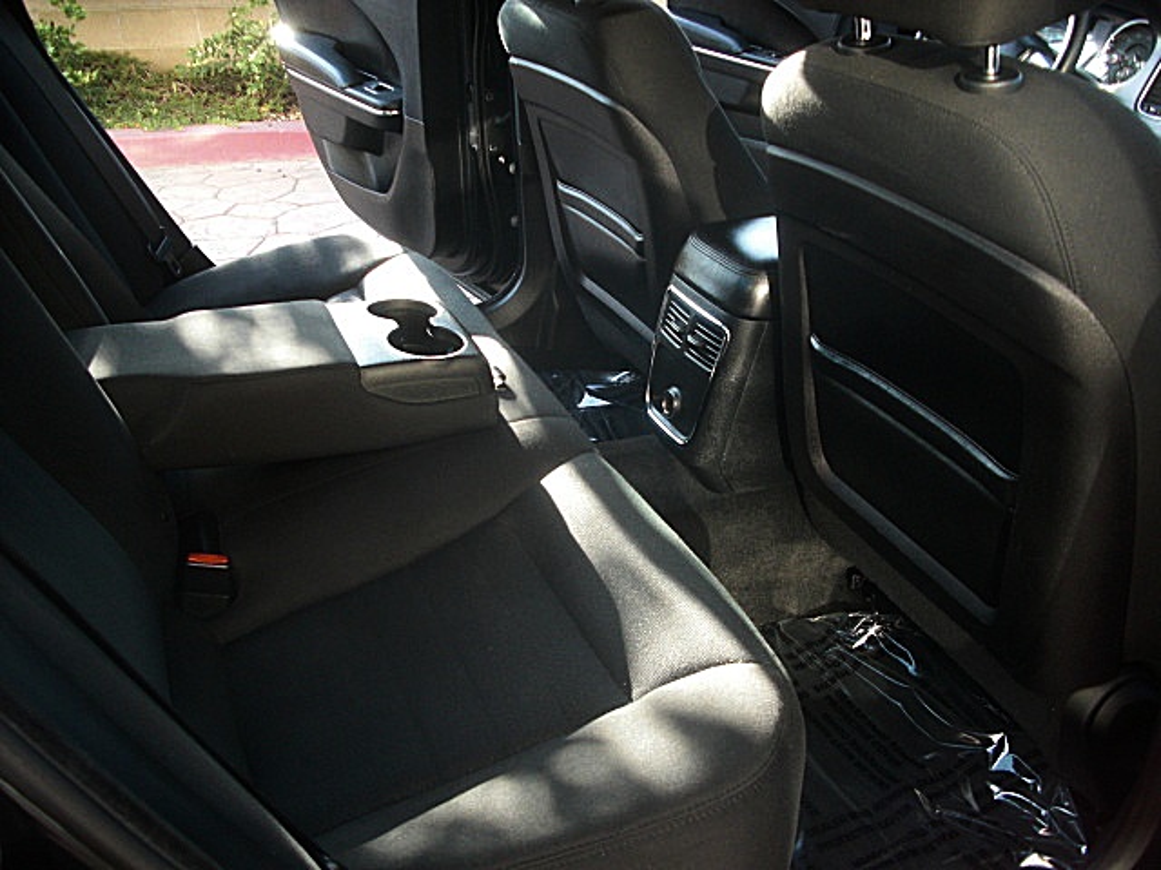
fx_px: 1207
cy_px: 435
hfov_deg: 51.4
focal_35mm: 36
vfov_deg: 39.7
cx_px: 580
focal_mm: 6.3
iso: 200
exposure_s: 1/125
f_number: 2.8
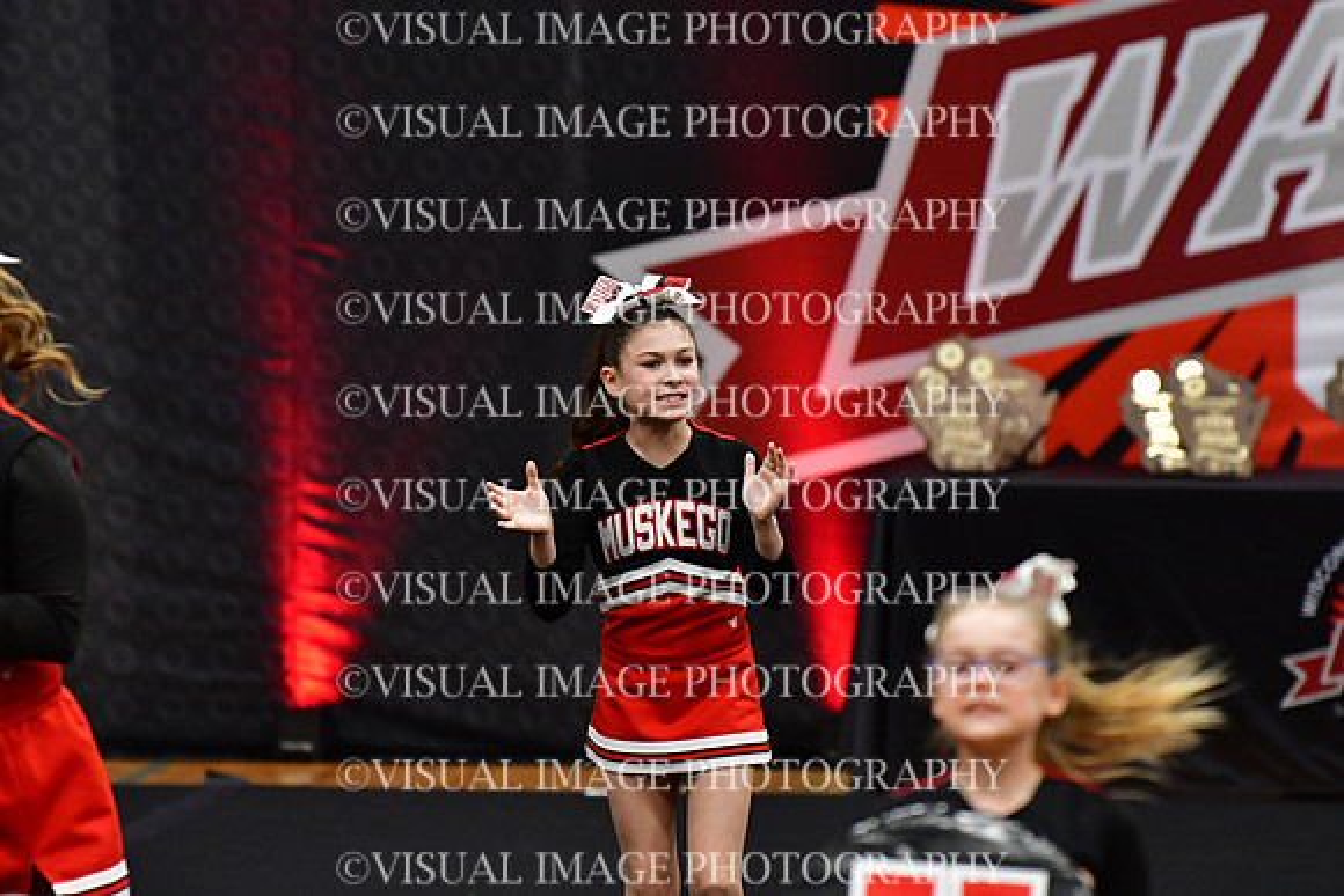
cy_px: 448
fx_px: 11202
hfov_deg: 6.9
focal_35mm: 300
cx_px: 672
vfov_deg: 4.6
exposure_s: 1/500
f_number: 3.5
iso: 4000
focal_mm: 200
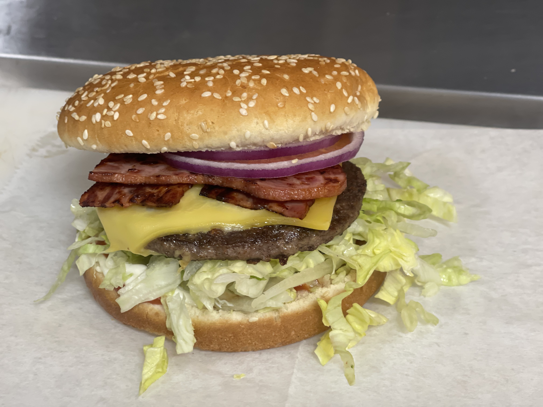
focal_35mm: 64
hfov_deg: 30.3
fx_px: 1004
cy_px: 204
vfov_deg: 22.9
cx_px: 272
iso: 125
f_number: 2.2
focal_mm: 7.5
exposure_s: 1/40
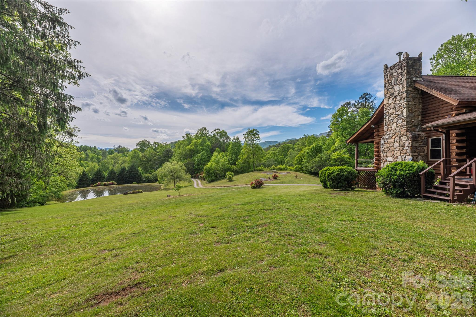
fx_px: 185
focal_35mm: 14
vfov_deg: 81.2
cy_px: 158
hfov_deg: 104.2
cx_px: 238
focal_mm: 14
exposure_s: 1/4000
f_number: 8
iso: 320
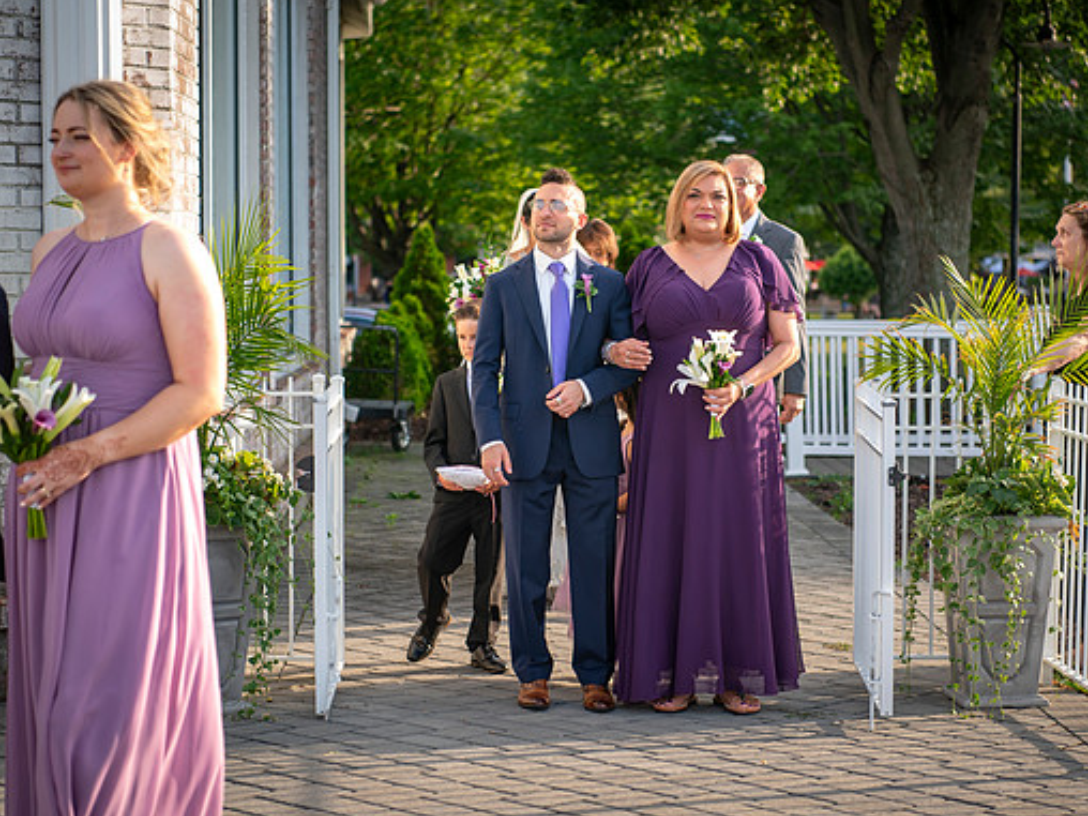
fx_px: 2546
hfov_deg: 24.1
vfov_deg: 18.2
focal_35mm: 81
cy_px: 404
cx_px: 585
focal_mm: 70
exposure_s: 1/200
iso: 50
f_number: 2.8
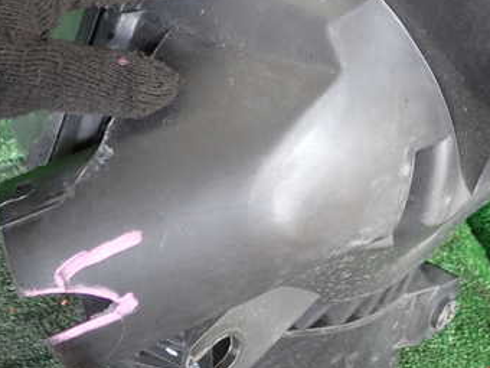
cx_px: 380
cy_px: 75
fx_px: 750
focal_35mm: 53
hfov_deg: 35.2
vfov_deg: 27.0
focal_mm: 5.4
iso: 200
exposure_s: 1/40
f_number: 2.3
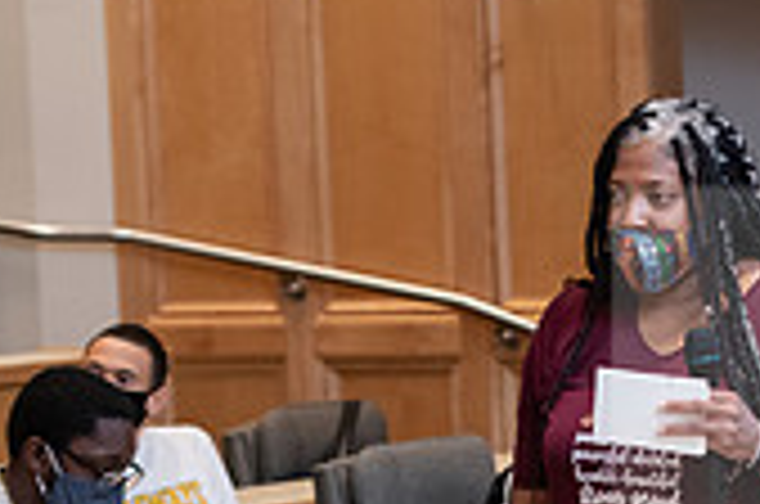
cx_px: 477
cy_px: 731
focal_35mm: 258
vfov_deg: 5.3
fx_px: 5436
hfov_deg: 8.0
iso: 1250
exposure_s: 1/160
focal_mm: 75
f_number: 3.5
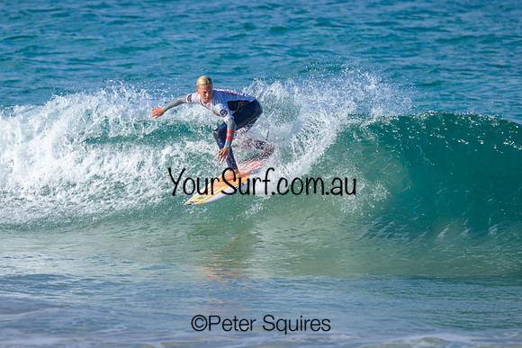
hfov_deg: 1.9
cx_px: 259
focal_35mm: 1098
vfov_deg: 1.3
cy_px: 144
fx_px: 15930
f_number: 6.3
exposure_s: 1/2000
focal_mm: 800
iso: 320
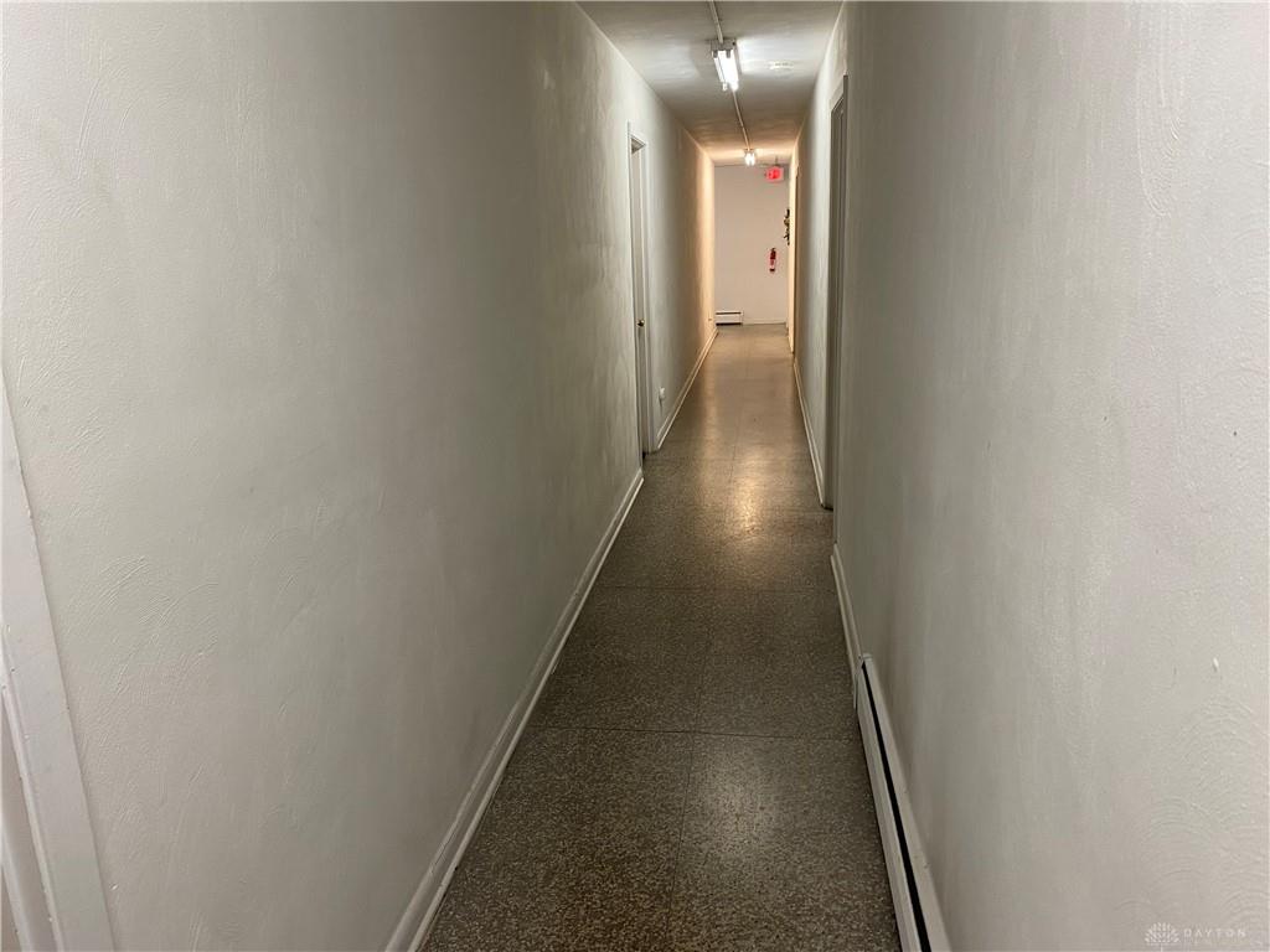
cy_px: 476
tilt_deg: -14.7
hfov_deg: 67.3
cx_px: 635
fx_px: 954
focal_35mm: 26
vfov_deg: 53.1
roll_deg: +2.2
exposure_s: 1/60
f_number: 1.8
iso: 160
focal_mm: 4.25
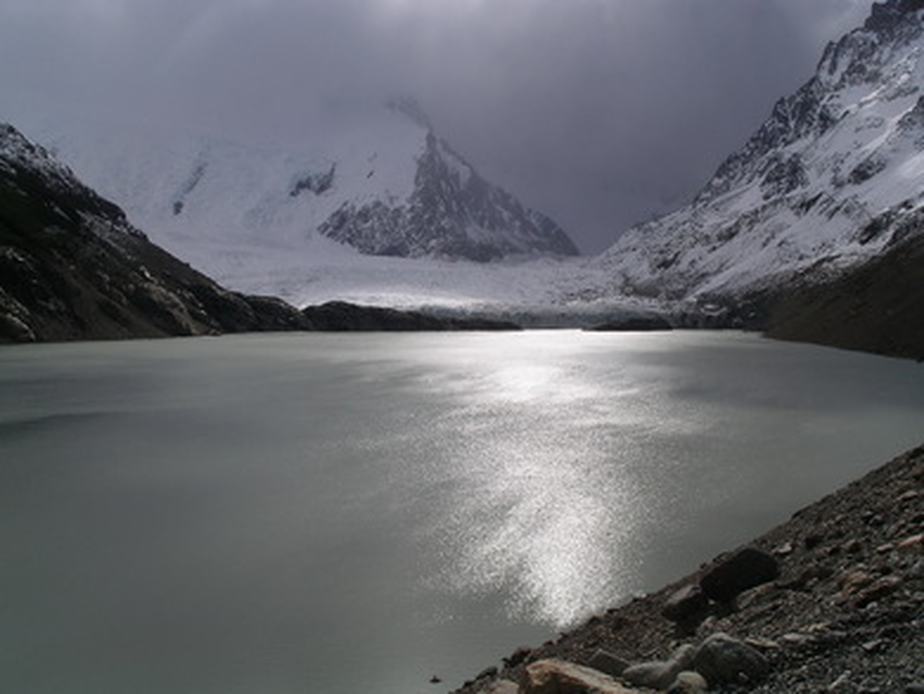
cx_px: 462
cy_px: 347
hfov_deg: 50.1
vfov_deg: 38.7
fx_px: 988
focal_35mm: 37
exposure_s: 1/914
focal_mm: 7.8
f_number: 7.9
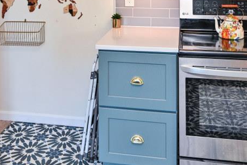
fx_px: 315
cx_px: 126
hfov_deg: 42.8
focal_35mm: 46
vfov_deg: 25.7
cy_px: -40
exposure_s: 1/60
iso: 450
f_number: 4
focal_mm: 14
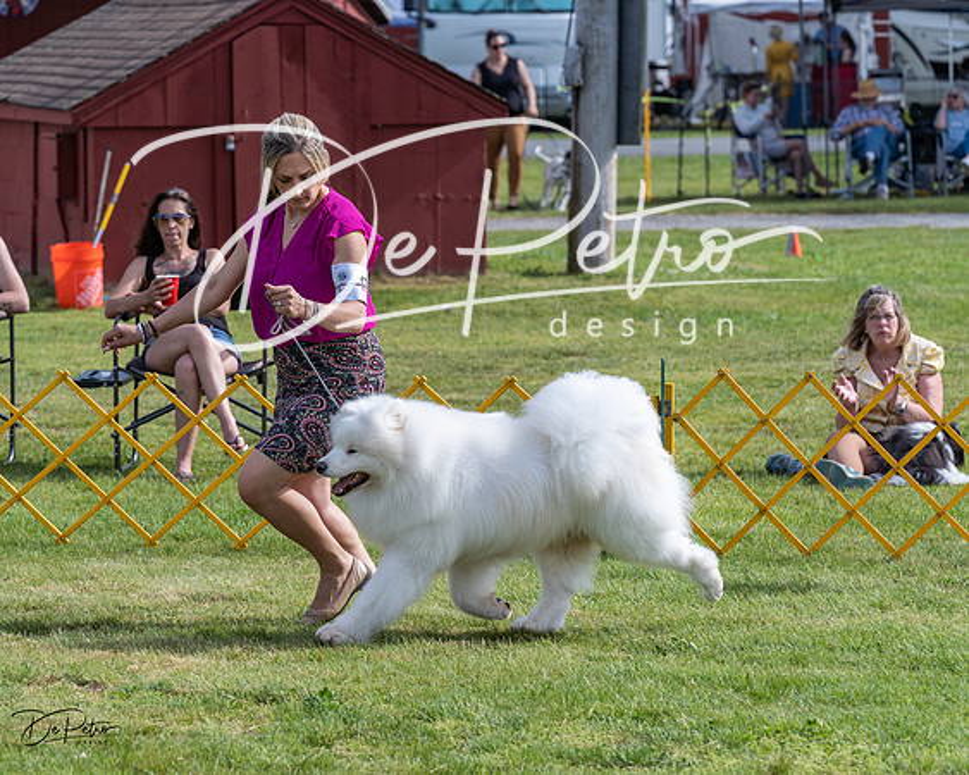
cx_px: 410
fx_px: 4885
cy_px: 337
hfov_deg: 11.3
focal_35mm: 170
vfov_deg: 9.1
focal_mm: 134
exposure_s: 1/1250
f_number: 5.6
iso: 250
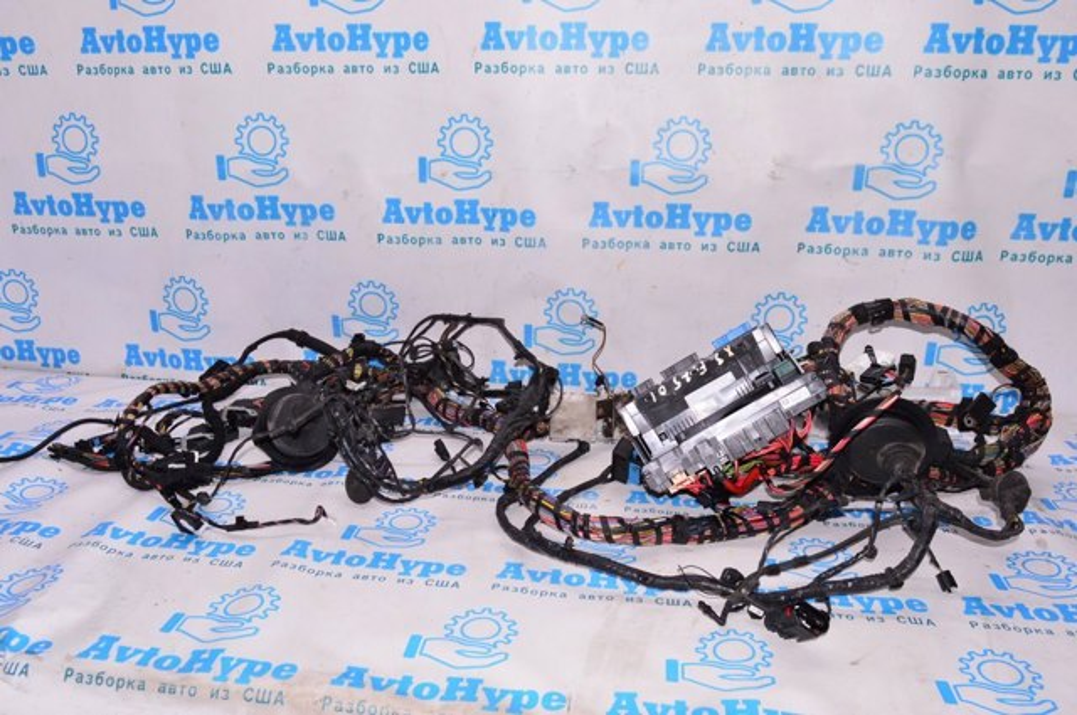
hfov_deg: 59.6
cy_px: 358
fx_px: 941
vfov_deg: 41.6
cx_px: 538
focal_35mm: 32
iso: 1600
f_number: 8
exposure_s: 1/200
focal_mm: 21
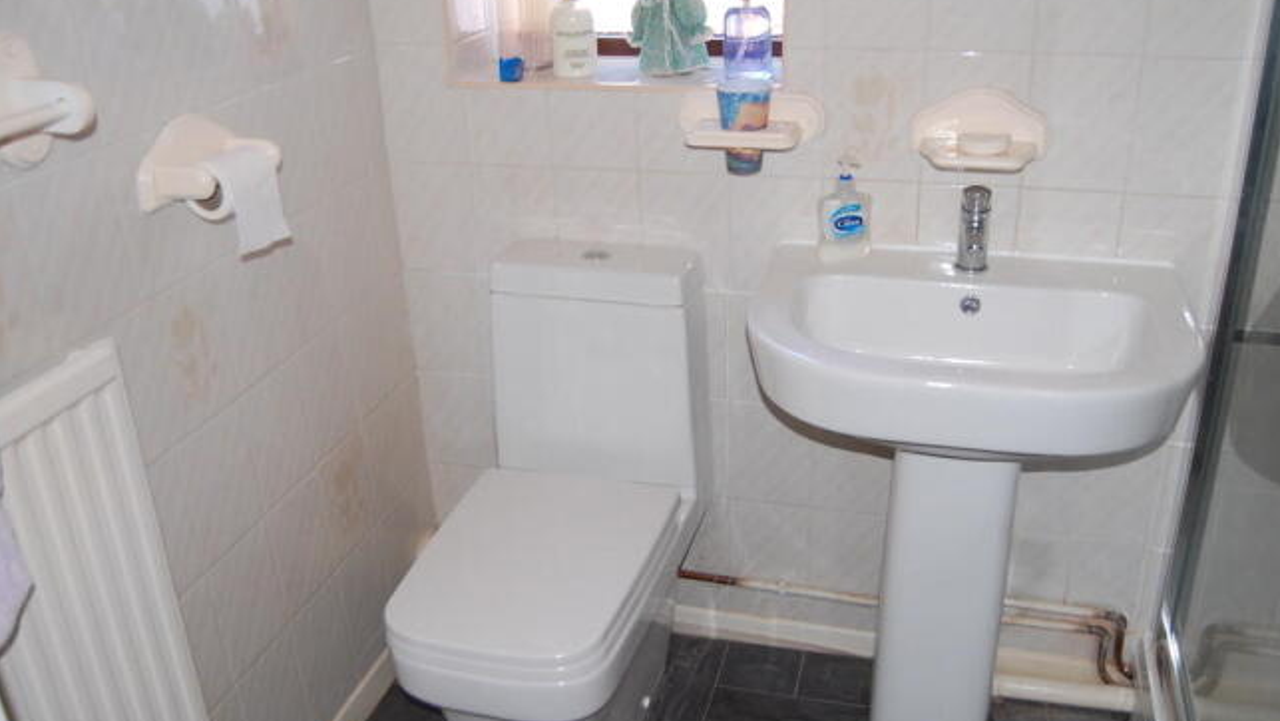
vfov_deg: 36.7
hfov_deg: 61.0
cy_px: 356
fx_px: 1086
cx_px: 649
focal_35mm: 32
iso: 400
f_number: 3.8
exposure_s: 1/60
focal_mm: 20
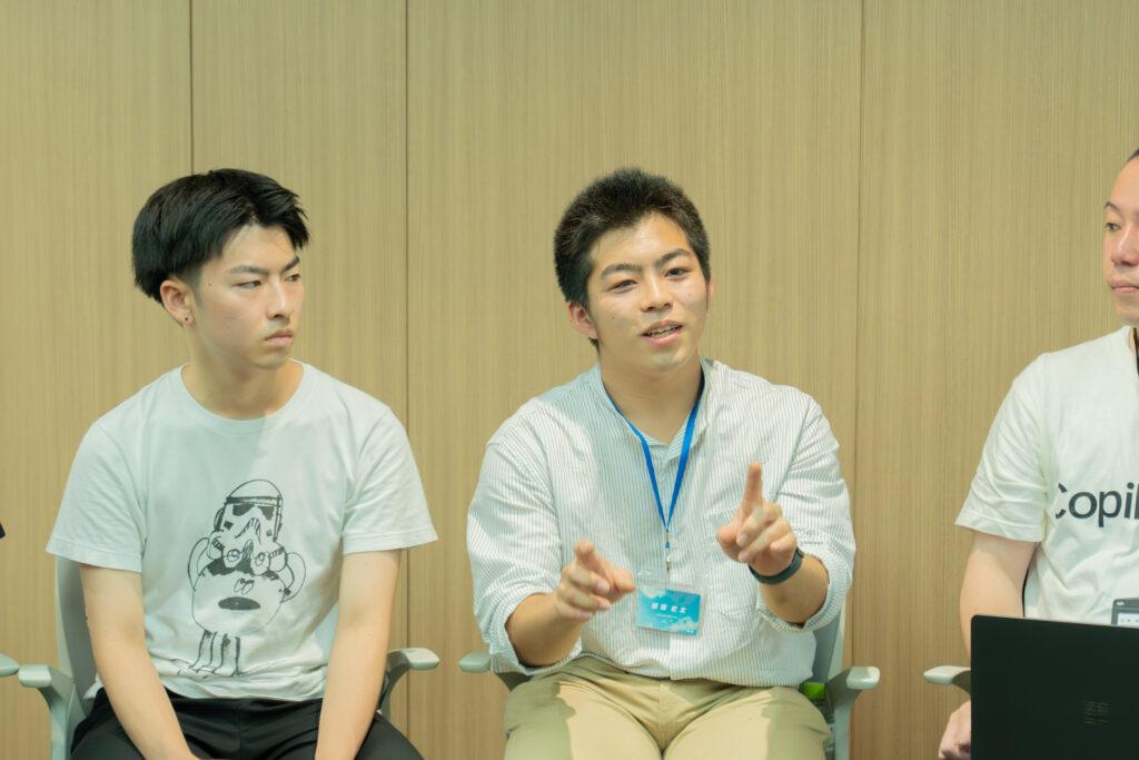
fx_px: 2943
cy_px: 380
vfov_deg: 14.7
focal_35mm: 93
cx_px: 570
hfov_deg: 21.9
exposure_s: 1/250
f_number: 2.8
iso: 1600
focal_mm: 62
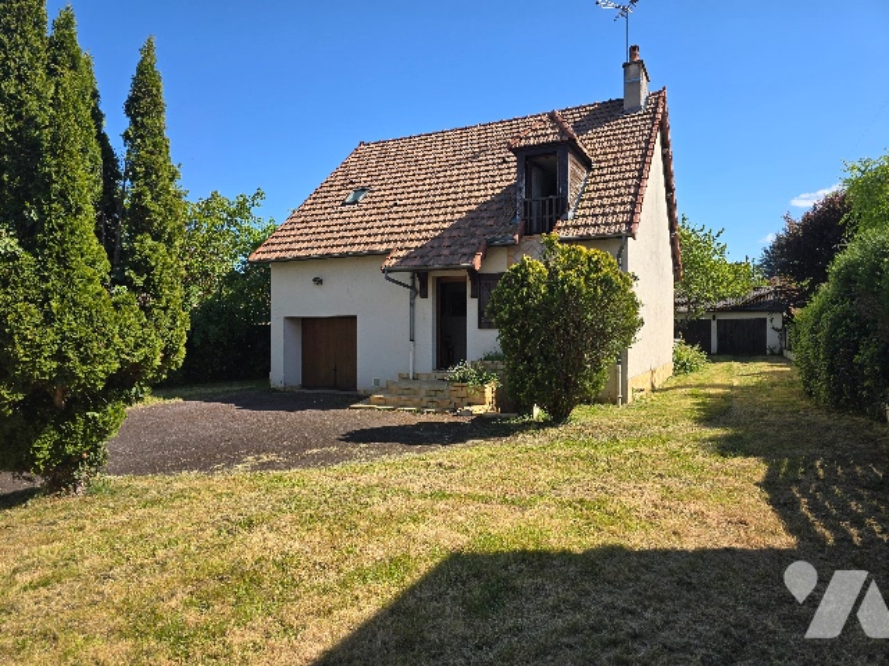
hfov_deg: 73.9
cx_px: 444
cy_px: 333
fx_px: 591
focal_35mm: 23
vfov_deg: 58.9
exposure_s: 1/500
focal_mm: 6.3
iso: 12
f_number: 1.7
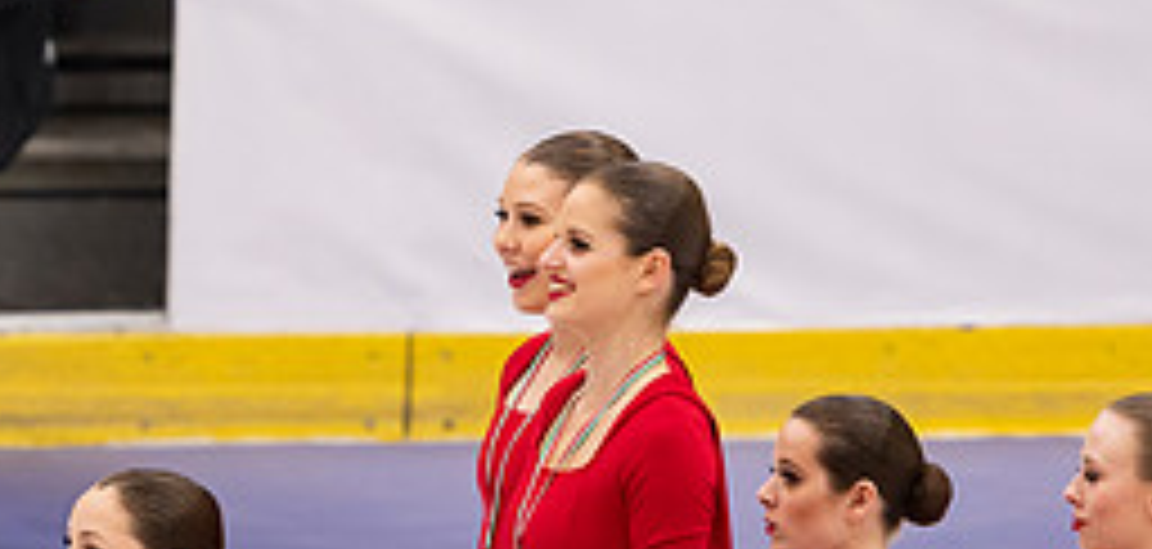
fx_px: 18492
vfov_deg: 1.7
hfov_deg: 3.6
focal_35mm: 627
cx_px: 621
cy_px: 346
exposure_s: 1/125
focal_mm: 170
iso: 800
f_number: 4.5
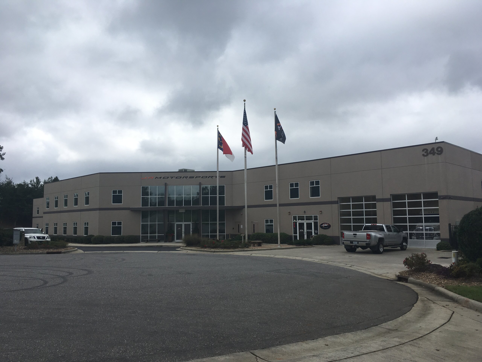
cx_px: 241
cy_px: 181
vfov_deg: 48.2
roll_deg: +0.4
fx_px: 404
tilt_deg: +4.1
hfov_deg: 61.7
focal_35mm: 29
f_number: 2.2
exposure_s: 1/1748
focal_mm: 4.15
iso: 25
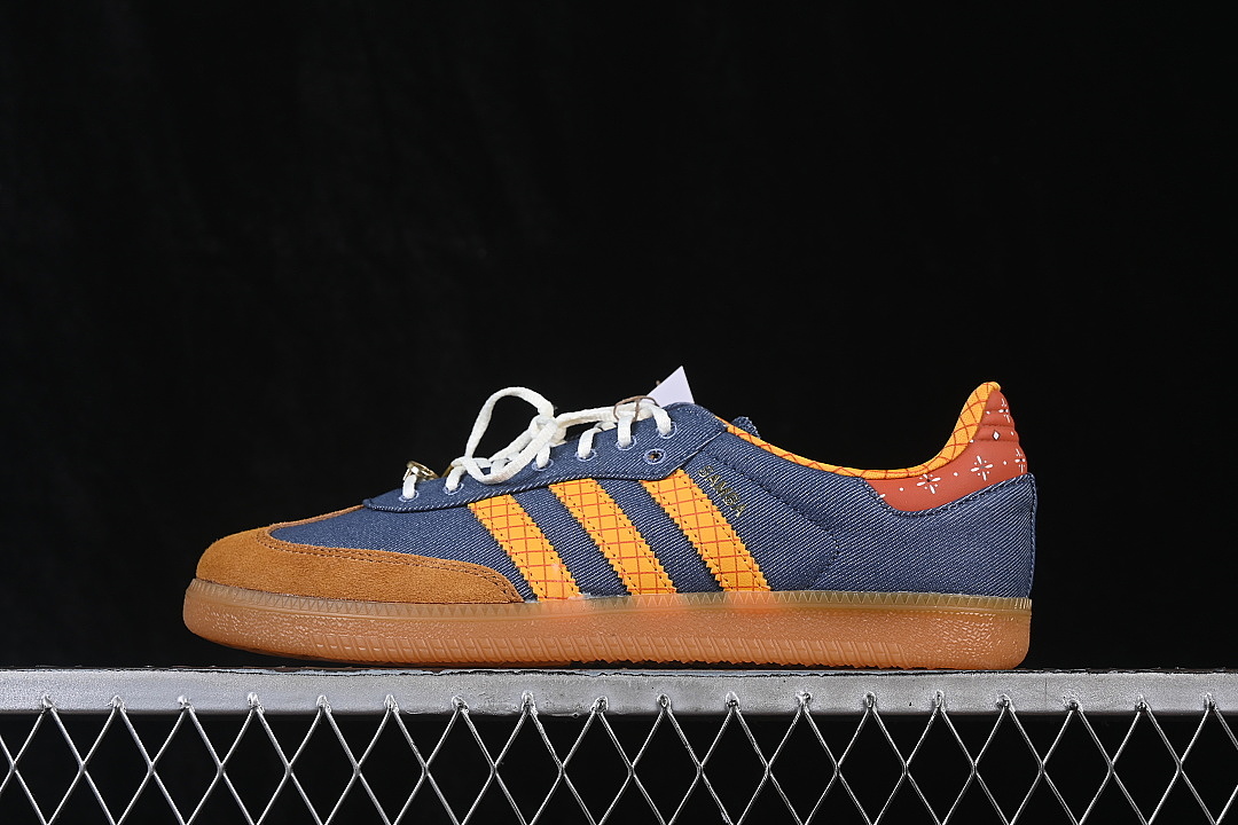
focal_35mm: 75
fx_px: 2579
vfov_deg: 18.2
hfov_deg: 27.0
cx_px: 619
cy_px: 412
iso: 160
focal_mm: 50
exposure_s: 1/80
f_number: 8
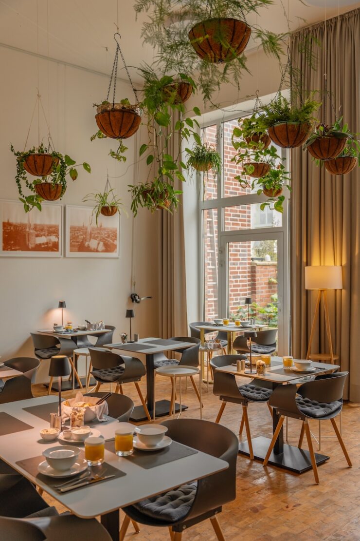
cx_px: 180
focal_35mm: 33
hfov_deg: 39.5
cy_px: 270
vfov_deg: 56.6
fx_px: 501
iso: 125
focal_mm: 33.4
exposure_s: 1/40
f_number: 2.8
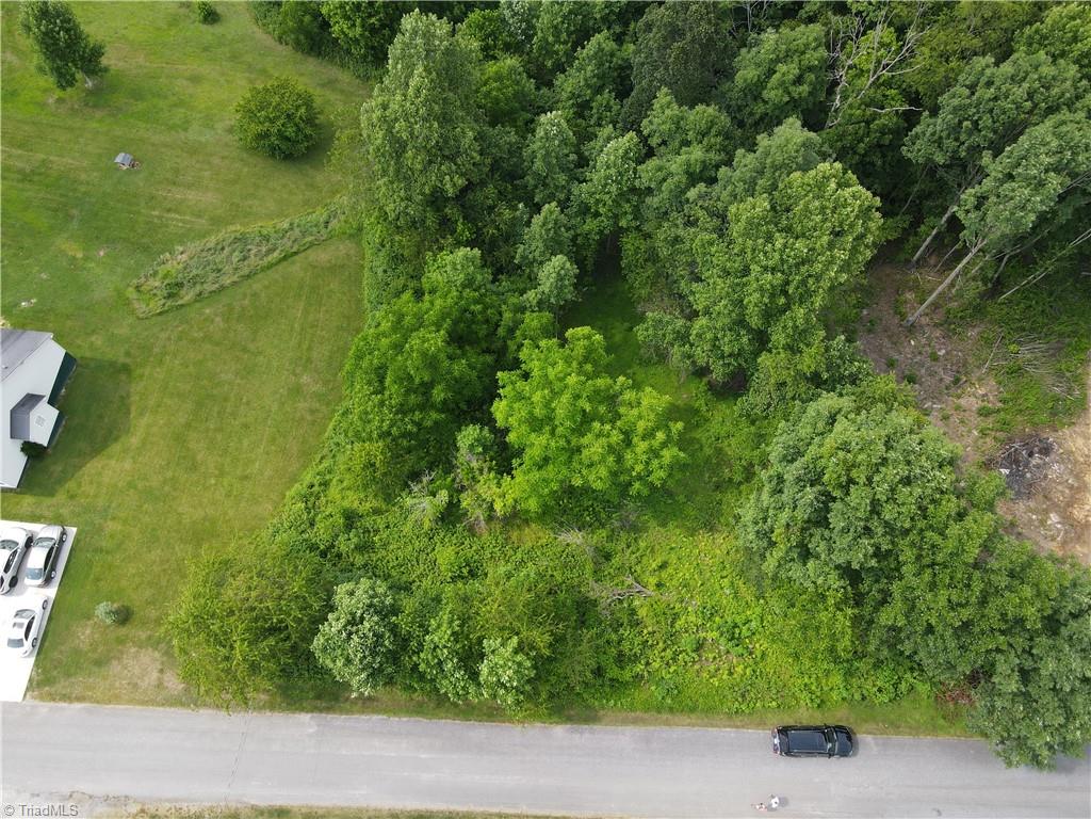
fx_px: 756
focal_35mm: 24
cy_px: 410
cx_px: 546
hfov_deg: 71.6
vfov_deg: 56.8
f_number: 2.8
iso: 100
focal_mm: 4.5
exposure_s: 1/160
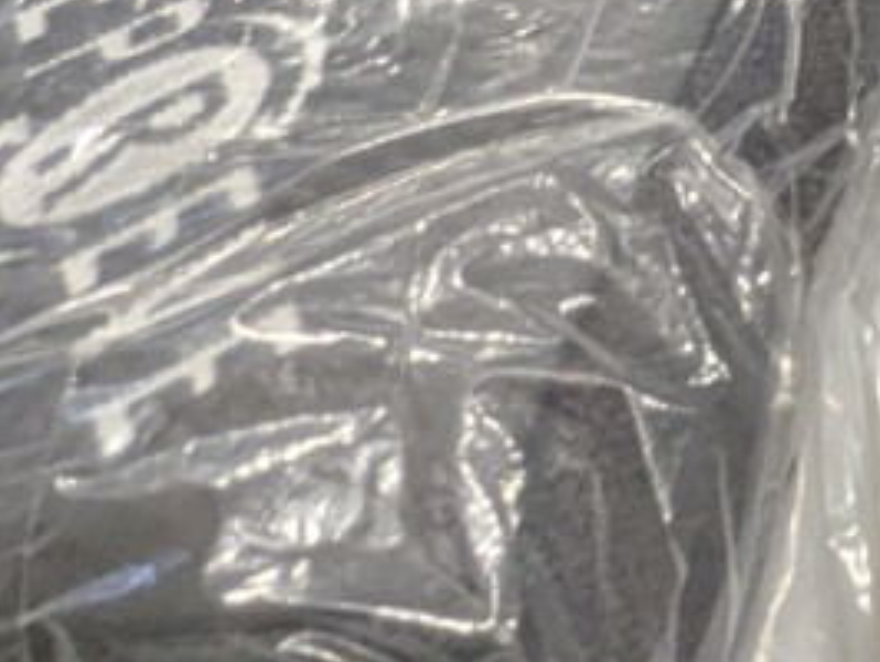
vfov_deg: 13.9
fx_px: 2137
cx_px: 1616
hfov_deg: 18.1
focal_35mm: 84
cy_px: -798
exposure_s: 1/44.6
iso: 318
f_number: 2.2
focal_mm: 2.35
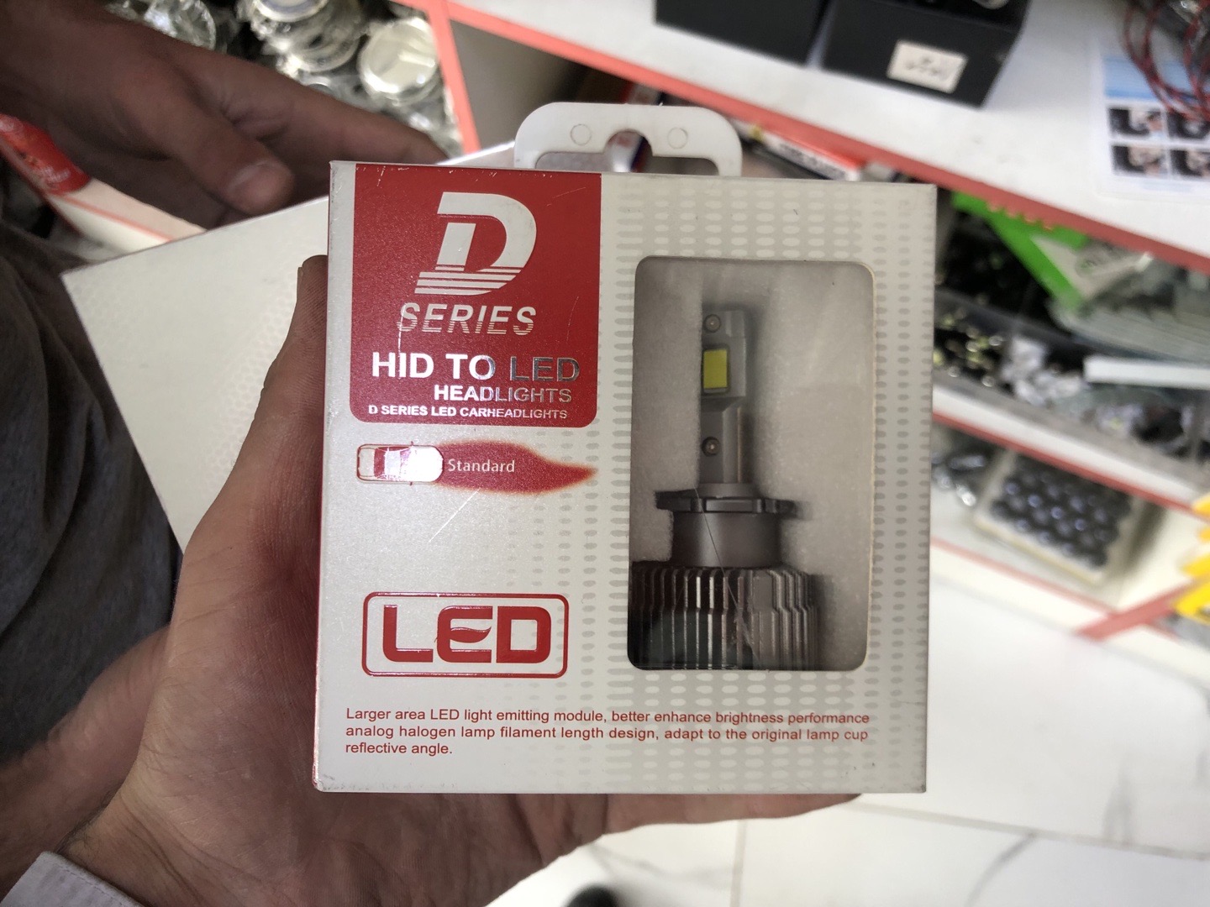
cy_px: 454
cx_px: 605
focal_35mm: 28
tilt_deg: -70.5
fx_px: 979
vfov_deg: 49.7
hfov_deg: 63.4
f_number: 1.8
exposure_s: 1/40
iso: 25
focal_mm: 4
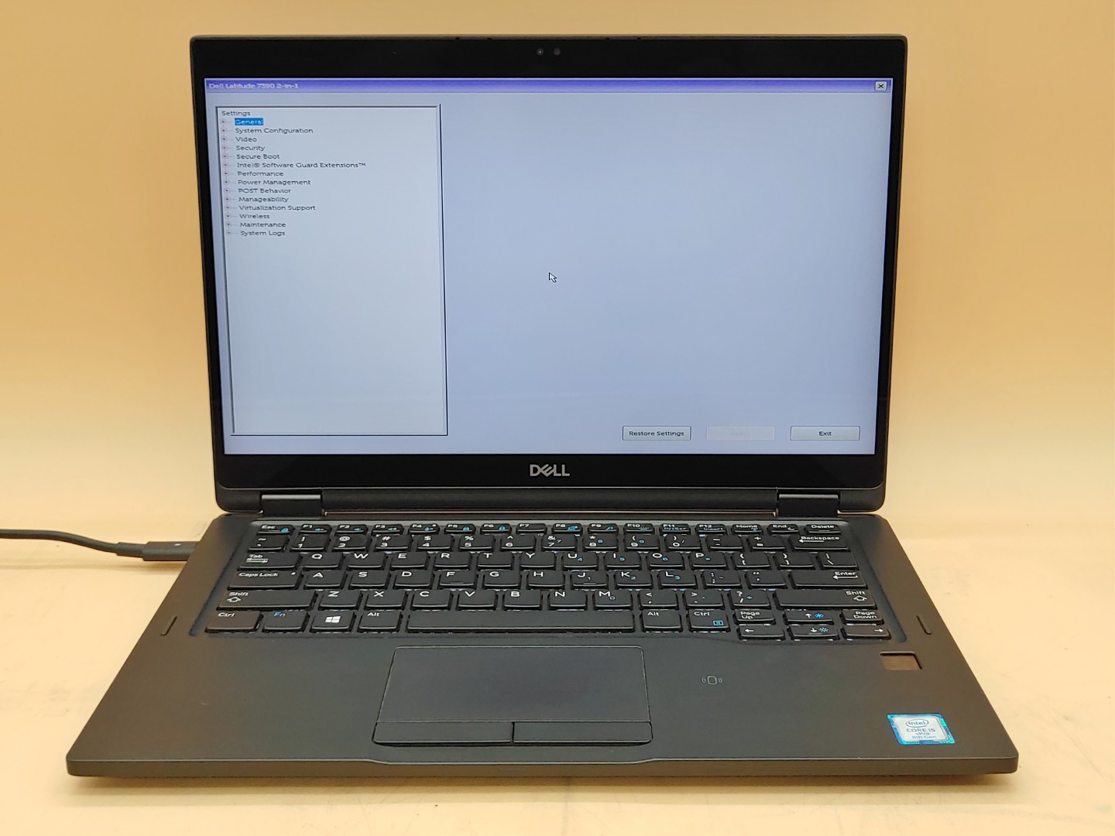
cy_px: 418
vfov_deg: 35.1
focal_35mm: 41
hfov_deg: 45.8
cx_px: 558
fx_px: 1321
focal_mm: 4.36
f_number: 1.8
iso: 50
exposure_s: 1/120
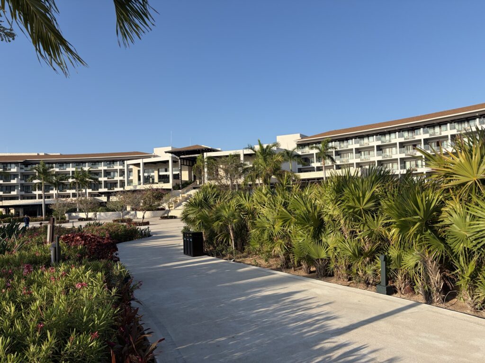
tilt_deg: +2.5
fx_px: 364
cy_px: 182
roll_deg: +3.0
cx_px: 242
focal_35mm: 26
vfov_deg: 53.1
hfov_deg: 67.3
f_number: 1.6
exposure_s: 1/3279
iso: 50
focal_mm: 5.96
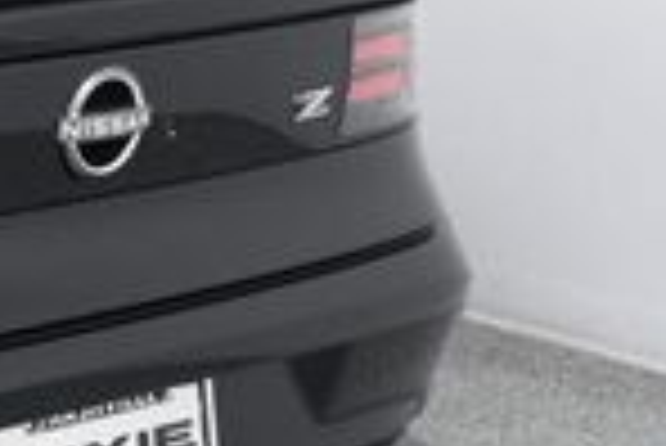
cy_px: 122
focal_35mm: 147
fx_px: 2722
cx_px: -724
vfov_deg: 9.3
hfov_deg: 12.2
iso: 100
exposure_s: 1/160
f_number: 7.1
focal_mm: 23
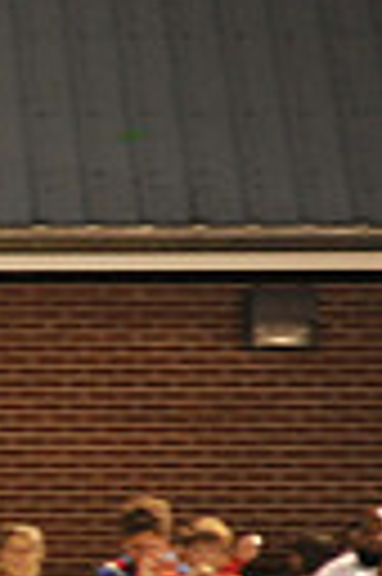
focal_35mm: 906
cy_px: 662
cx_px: -917
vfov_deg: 2.3
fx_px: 14459
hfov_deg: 1.5
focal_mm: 200
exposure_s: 1/200
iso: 2000
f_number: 2.8
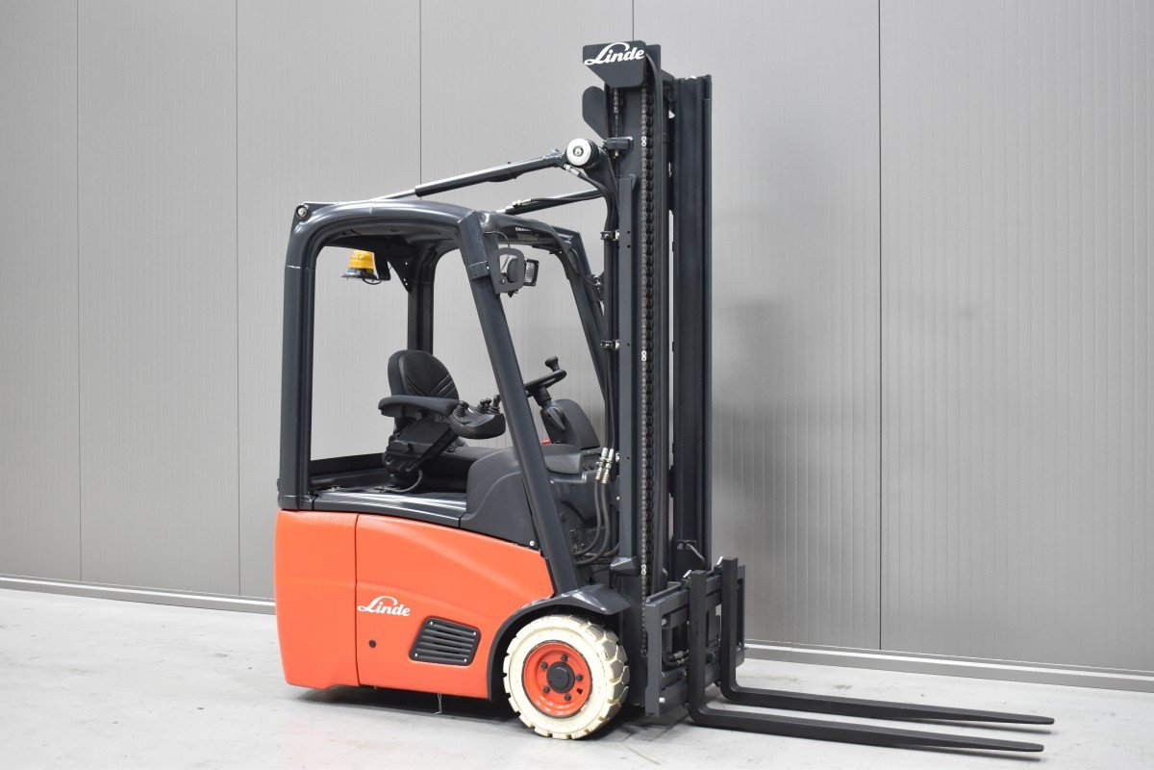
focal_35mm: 42
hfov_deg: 46.4
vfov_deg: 31.9
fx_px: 1346
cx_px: 577
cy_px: 385
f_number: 5
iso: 1250
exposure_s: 1/25
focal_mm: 28
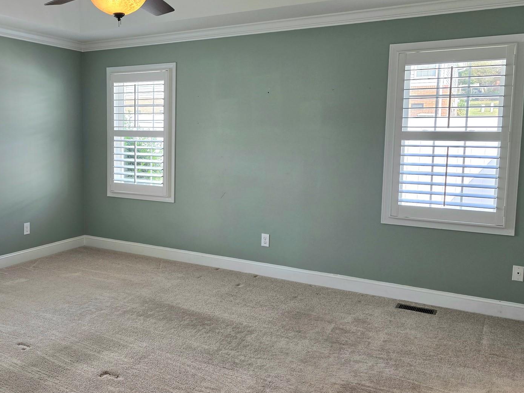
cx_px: 169
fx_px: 515
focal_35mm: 34
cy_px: 180
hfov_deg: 52.8
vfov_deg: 41.8
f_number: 1.7
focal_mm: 6.3
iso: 20
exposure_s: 1/120
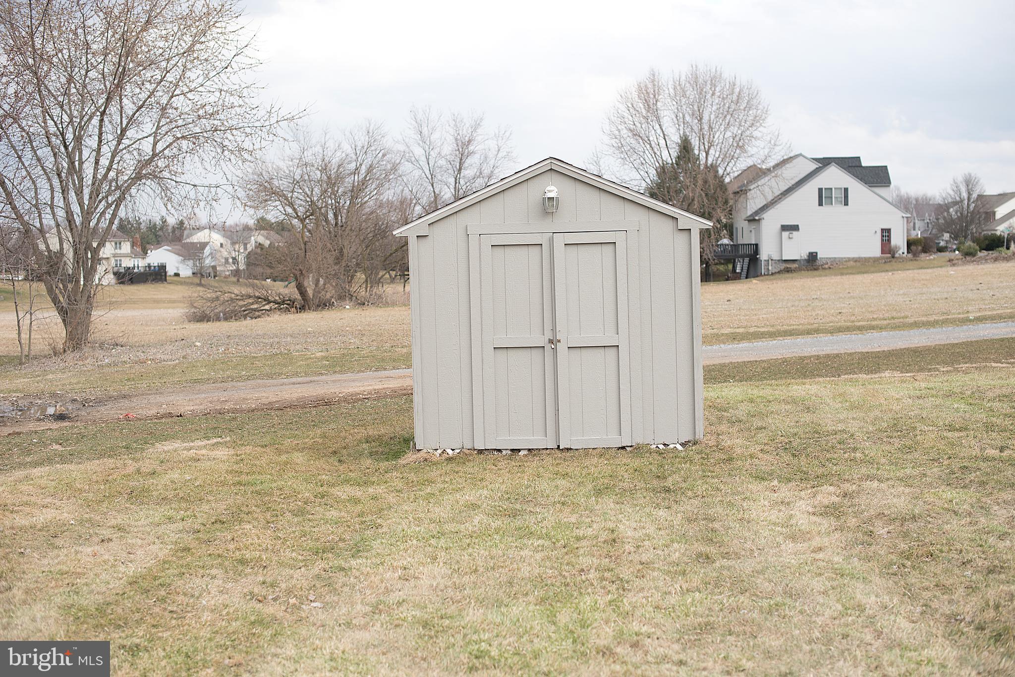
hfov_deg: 39.6
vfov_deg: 27.0
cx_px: 508
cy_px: 338
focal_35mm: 50
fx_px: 1410
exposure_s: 1/2500
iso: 400
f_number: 3.2
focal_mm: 50
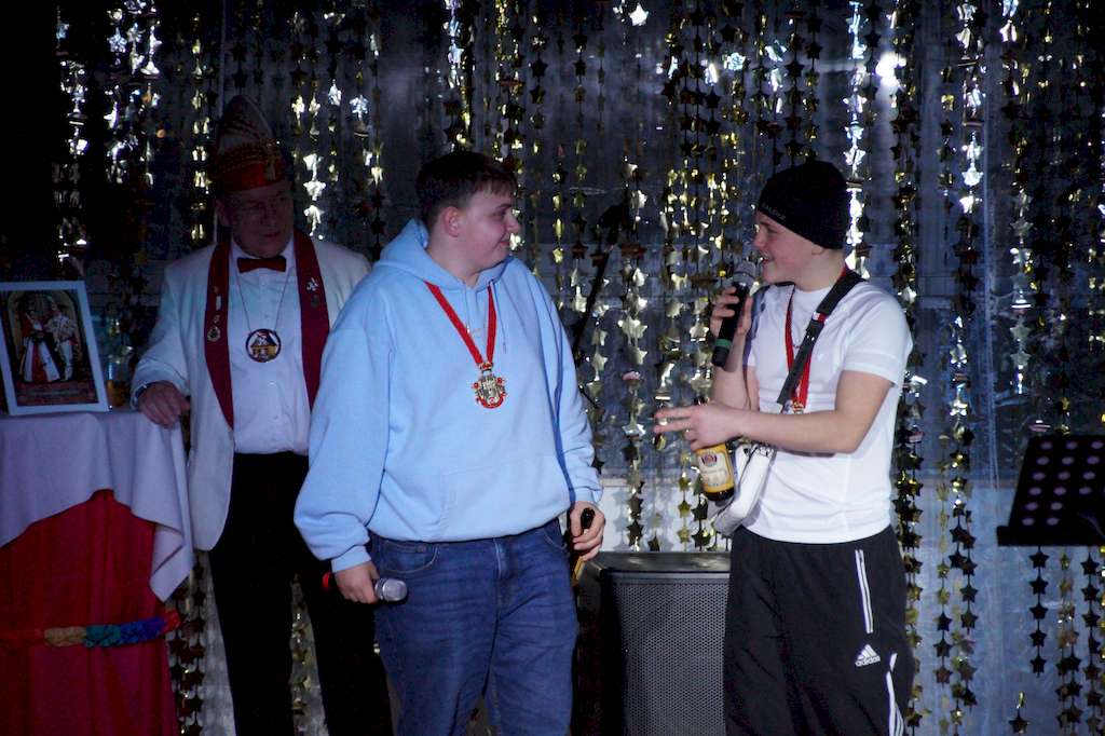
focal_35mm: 180
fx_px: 5523
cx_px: 552
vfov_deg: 7.6
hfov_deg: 11.4
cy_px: 368
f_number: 5.6
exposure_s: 1/200
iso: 3200
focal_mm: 120
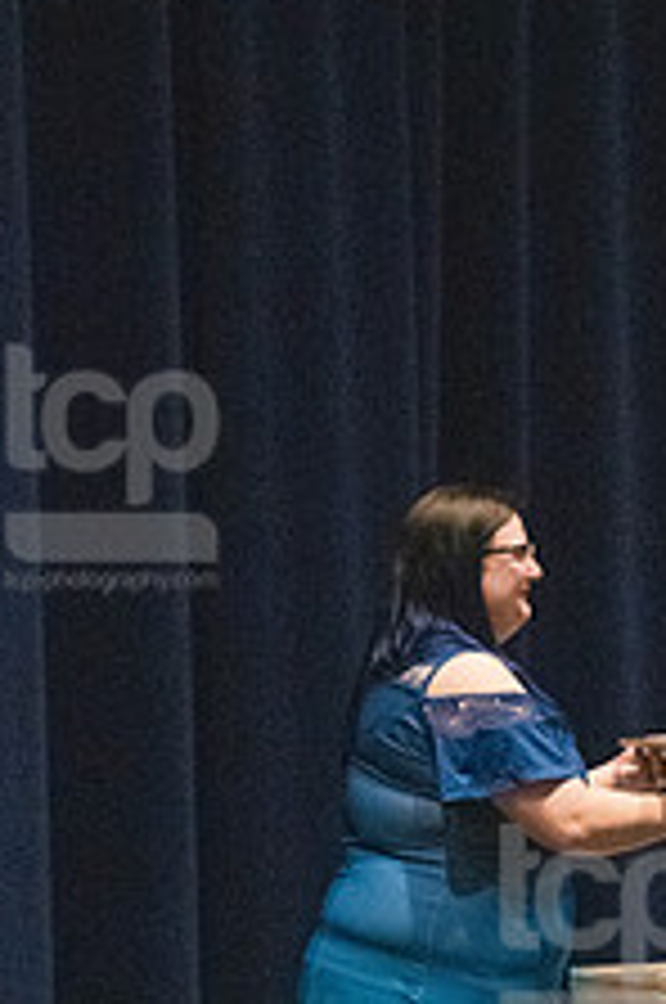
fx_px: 9269
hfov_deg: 4.1
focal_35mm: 333
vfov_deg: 6.2
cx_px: 605
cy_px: 945
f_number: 3.2
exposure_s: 1/400
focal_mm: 110
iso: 10000
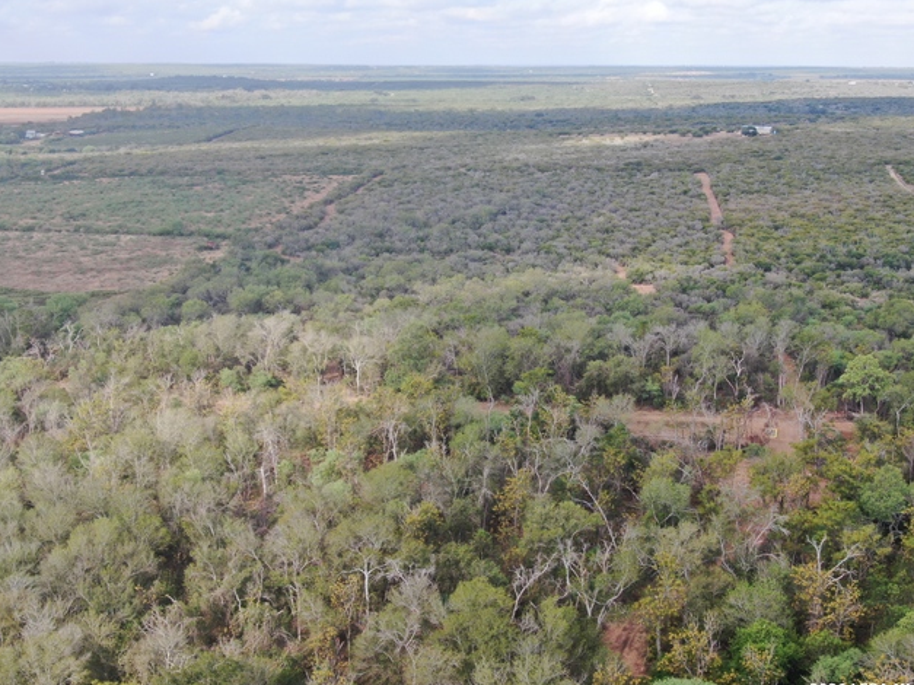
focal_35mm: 49
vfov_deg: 29.7
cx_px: 459
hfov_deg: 38.9
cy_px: 347
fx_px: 1294
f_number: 3.8
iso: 100
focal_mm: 8.6
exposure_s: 1/240
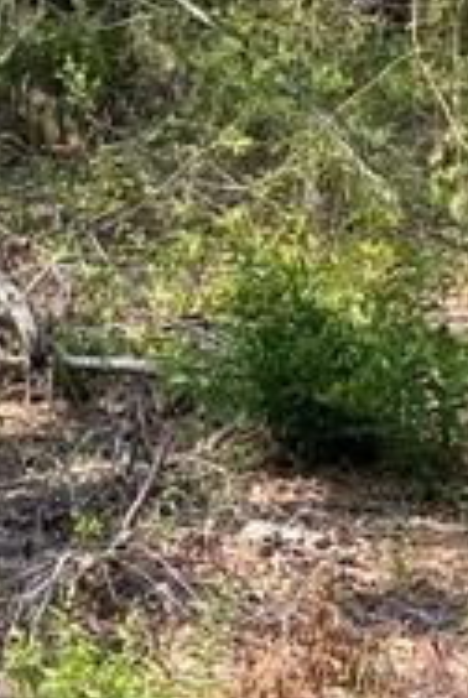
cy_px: -93
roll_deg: -0.3
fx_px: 2856
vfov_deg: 13.6
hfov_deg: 9.4
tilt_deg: -3.4
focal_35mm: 147
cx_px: 175
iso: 32
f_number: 1.8
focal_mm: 4.25
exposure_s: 1/491
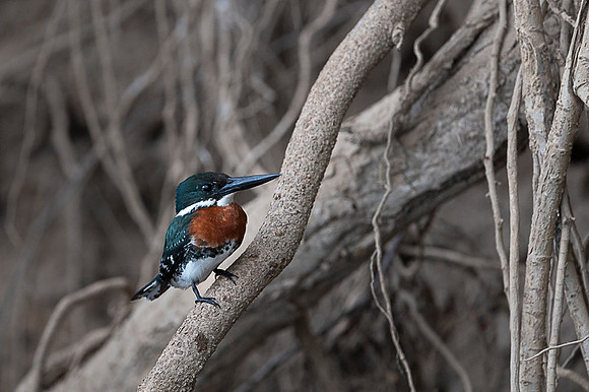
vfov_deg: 2.1
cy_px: 185
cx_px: 208
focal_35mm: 647
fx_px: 10580
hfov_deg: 3.2
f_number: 4
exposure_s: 1/320
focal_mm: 500
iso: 1600
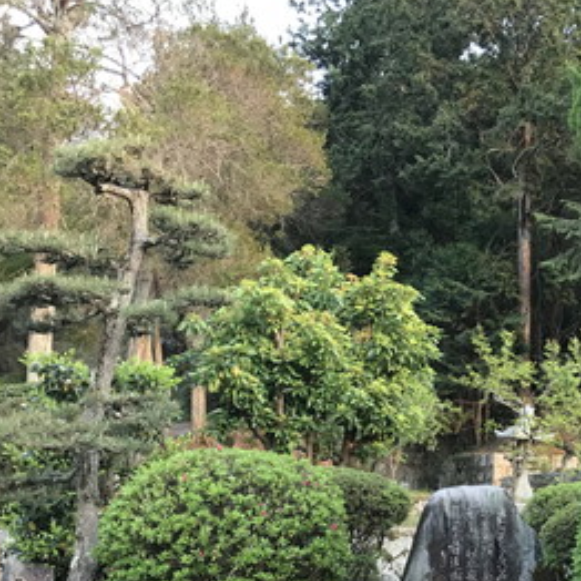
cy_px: 411
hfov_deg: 32.3
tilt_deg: +7.1
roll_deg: -1.2
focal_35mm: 52
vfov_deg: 32.4
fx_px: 987
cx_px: 415
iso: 25
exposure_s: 1/30
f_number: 1.8
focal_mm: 3.99
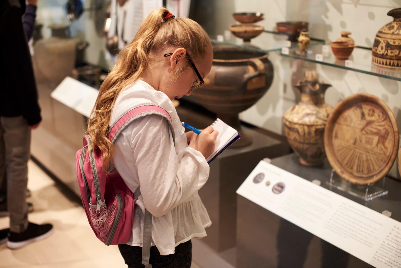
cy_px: 134
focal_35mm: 50
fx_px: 557
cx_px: 200
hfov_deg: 39.6
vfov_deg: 27.0
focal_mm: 50
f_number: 3.2
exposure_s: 1/125
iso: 1000
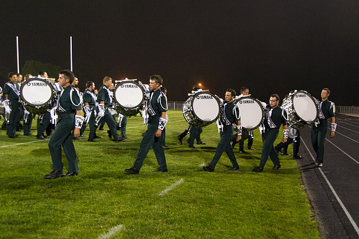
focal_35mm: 43
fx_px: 430
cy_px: 132
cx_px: 241
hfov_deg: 44.6
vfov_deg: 31.0
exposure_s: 1/160
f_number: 3.8
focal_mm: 32
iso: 7200
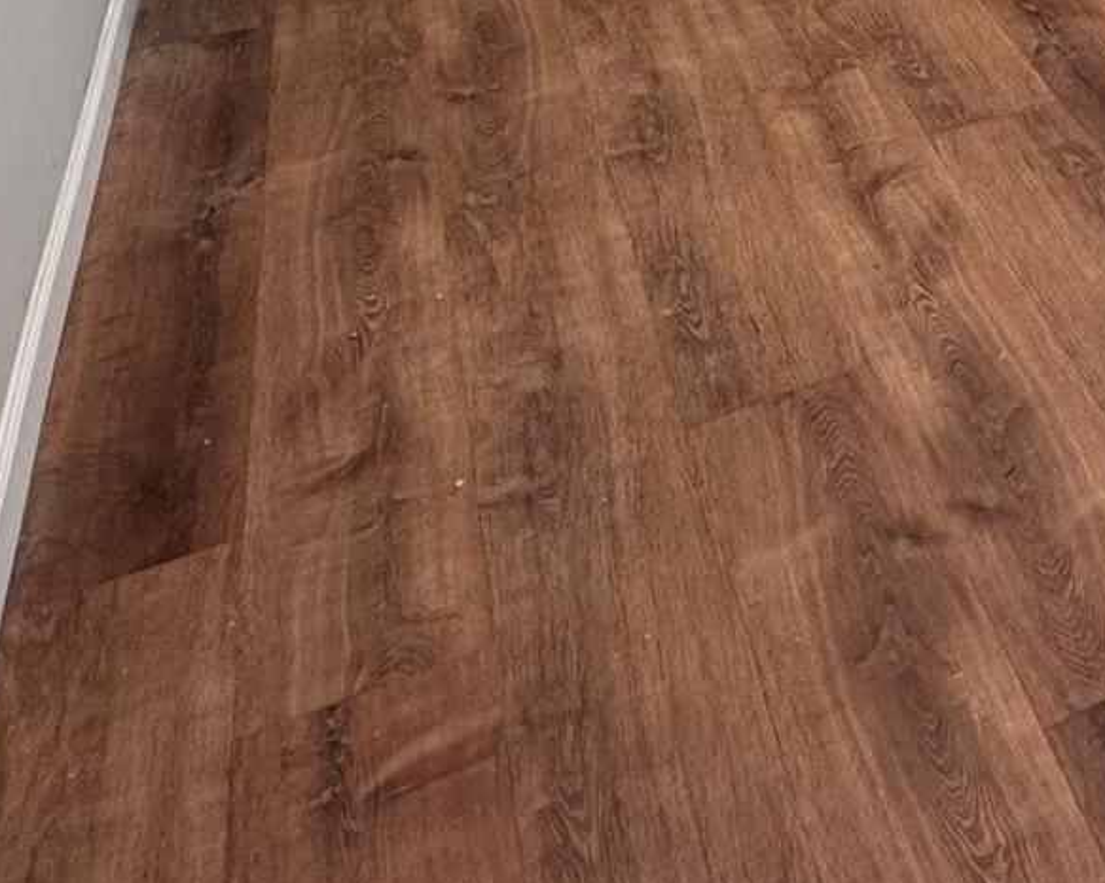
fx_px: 1569
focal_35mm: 48
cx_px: 1221
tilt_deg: -12.8
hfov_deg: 33.7
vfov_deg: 24.6
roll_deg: -1.8
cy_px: -426
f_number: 2.2
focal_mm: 2.22
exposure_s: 1/120
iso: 250
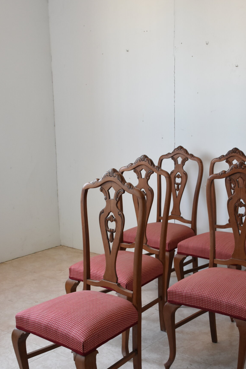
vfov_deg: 40.2
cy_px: 222
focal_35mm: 49
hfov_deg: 27.3
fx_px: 502
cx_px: 171
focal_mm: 22
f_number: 4.5
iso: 800
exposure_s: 1/80
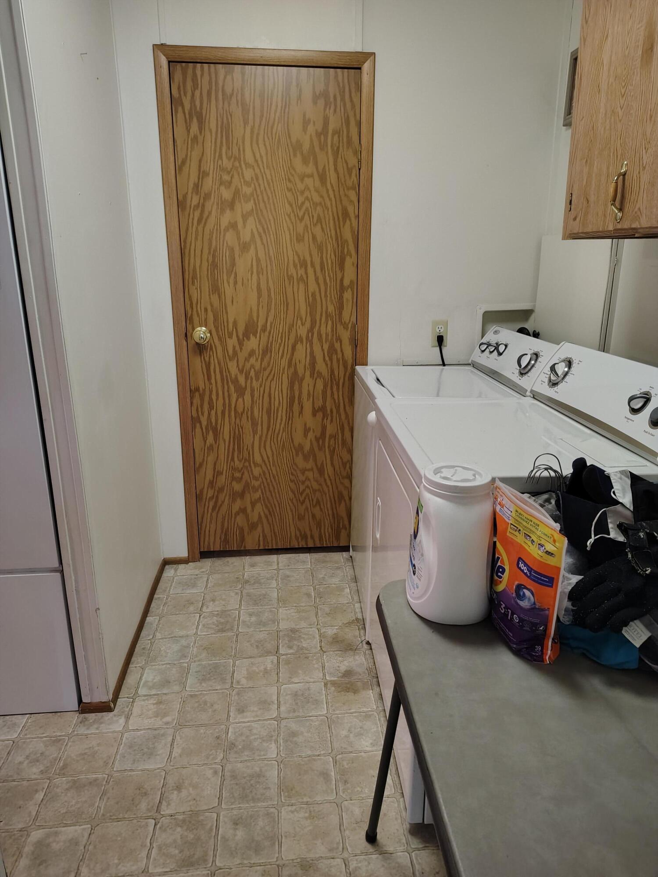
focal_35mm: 24
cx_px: 329
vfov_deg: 71.6
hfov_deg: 56.8
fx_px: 608
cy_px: 438
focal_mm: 5.56
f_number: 1.8
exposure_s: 1/60
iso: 1653
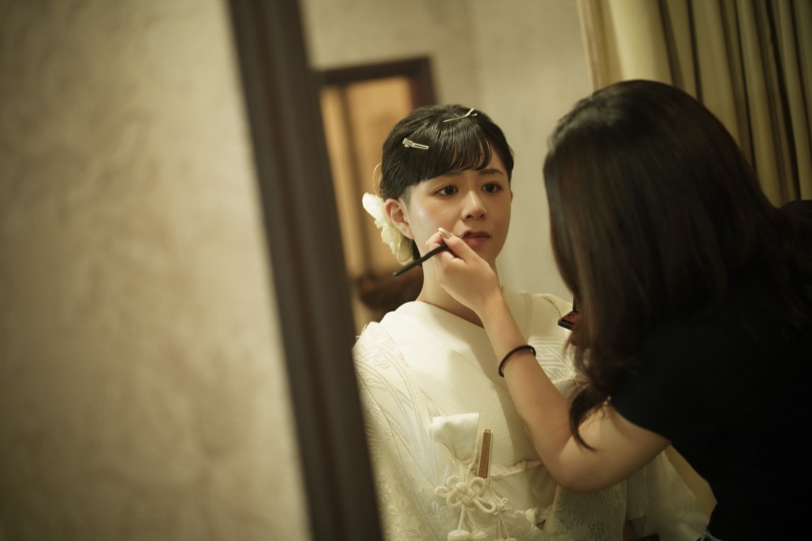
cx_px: 406
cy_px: 270
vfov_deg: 16.1
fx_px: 1916
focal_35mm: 85
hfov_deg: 23.9
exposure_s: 1/125
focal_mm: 85
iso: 800
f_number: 1.8
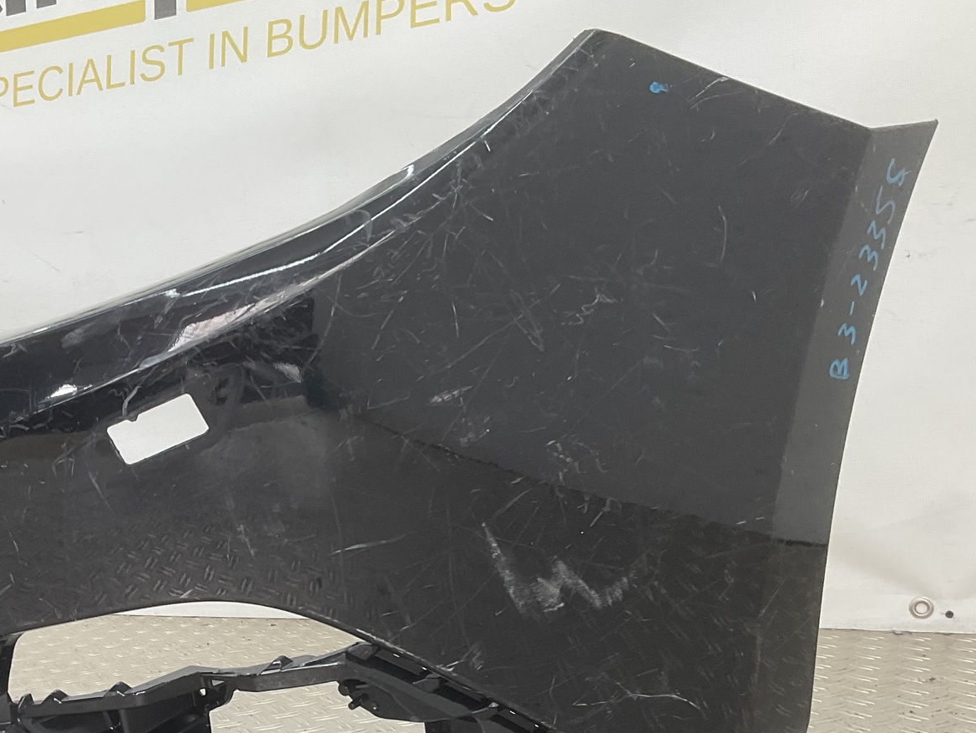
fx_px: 1410
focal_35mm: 50
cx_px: 169
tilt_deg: -9.5
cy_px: 587
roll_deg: +5.0
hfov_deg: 36.6
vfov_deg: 28.5
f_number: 1.8
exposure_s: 1/100
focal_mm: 3
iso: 25
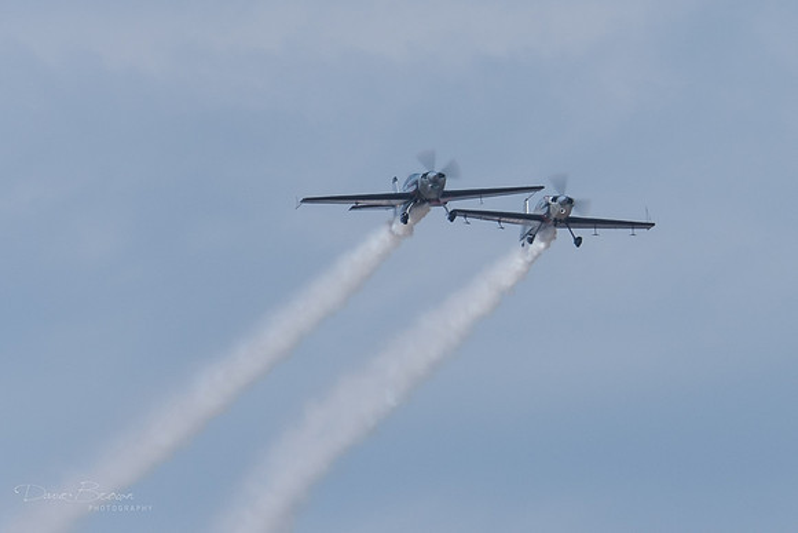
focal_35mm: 1027
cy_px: 80
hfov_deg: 2.0
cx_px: 620
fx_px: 22764
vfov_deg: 1.3
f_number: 13
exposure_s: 1/320
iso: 200
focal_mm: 300
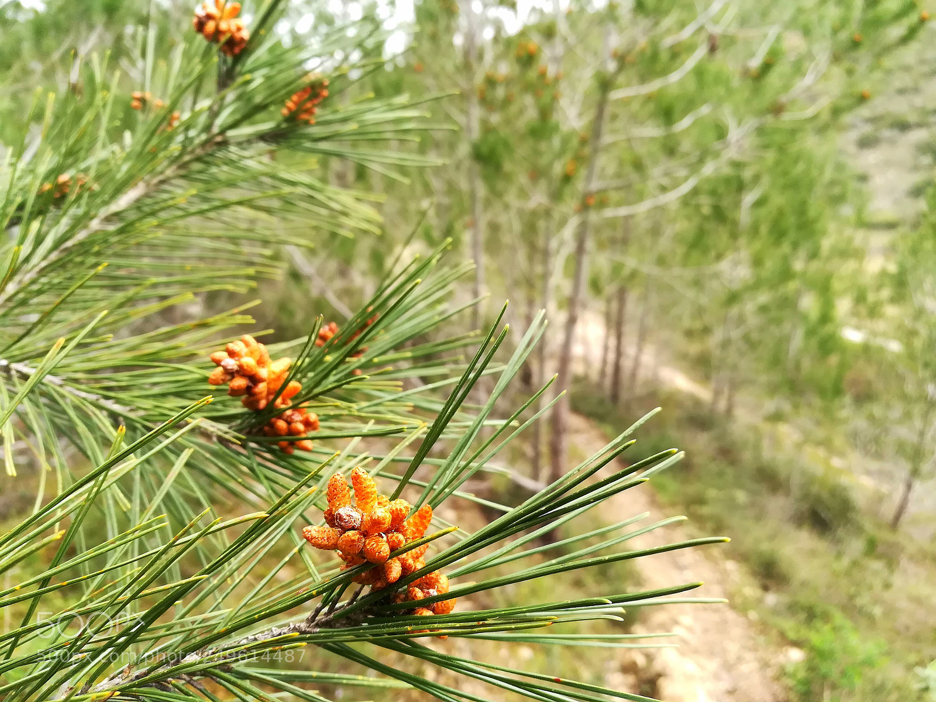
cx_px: 468
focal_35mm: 26
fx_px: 703
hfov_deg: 67.3
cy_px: 351
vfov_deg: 53.1
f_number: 2.2
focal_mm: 3.83
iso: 50
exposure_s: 1/50
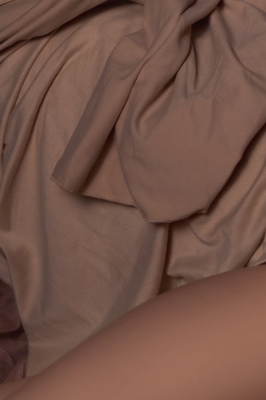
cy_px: -274
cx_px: 254
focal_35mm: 254
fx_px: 2817
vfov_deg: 7.9
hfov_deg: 5.4
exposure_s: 1/50
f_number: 2.8
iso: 200
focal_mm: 70
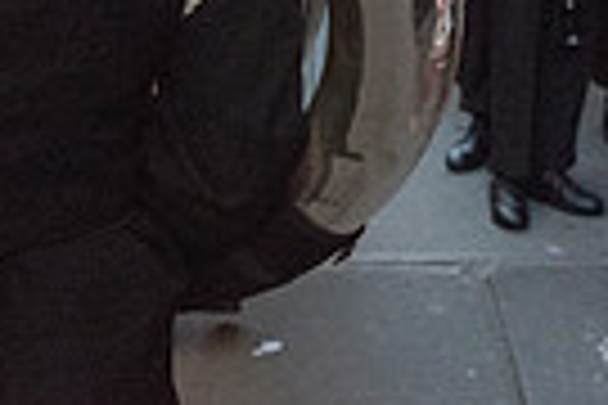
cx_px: 338
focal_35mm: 103
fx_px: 1739
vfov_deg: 11.8
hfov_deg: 19.8
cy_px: -430
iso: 8000
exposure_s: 1/4000
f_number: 2.8
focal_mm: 24
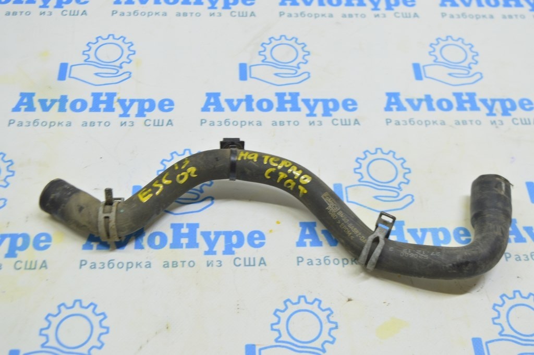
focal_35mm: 46
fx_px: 689
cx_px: 267
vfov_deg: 28.9
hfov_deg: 42.4
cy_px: 178
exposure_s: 1/20
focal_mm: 31
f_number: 5.6
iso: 400
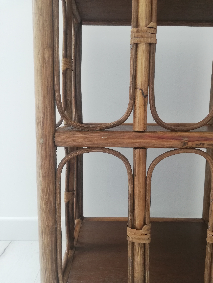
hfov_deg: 53.1
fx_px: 213
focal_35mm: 26
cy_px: 142
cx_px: 106
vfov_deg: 67.3
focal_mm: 3.81
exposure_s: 1/33.3
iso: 200
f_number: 2.2
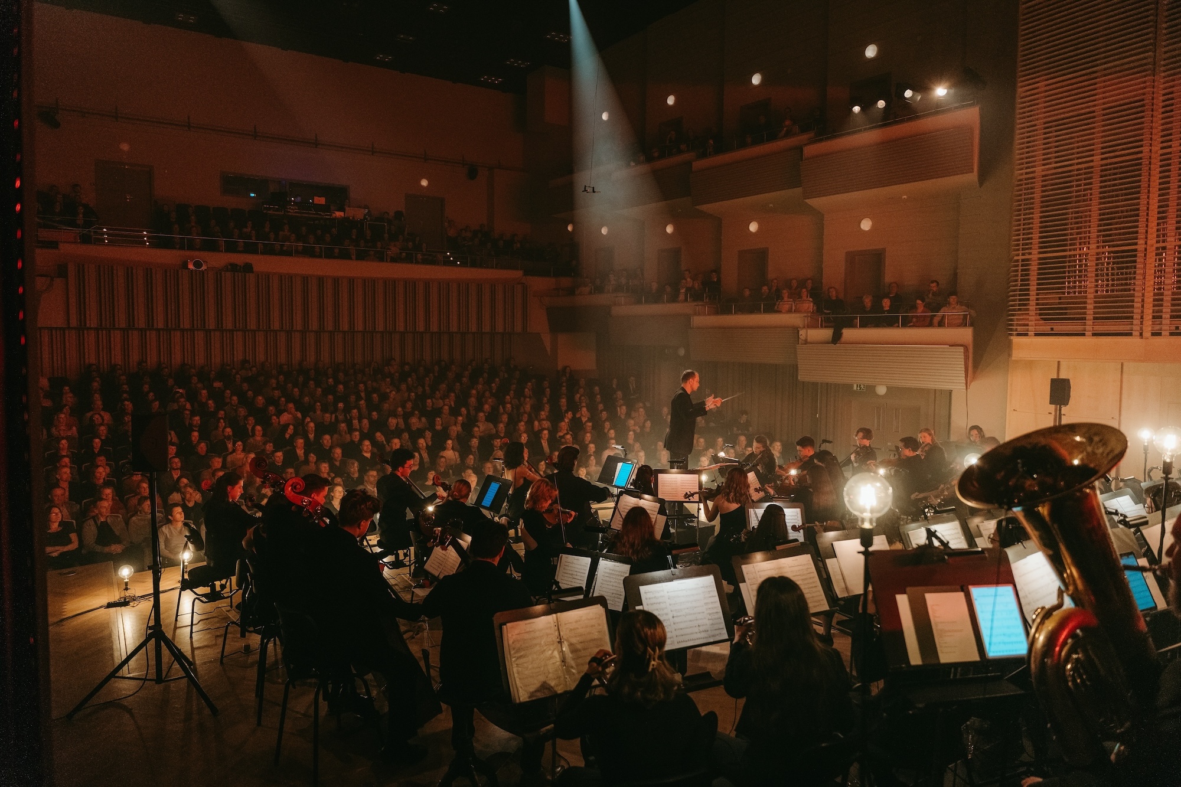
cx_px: 590
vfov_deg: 53.1
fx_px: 787
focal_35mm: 24
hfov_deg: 73.7
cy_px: 394
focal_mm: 24
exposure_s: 1/200
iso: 2000
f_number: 2.8
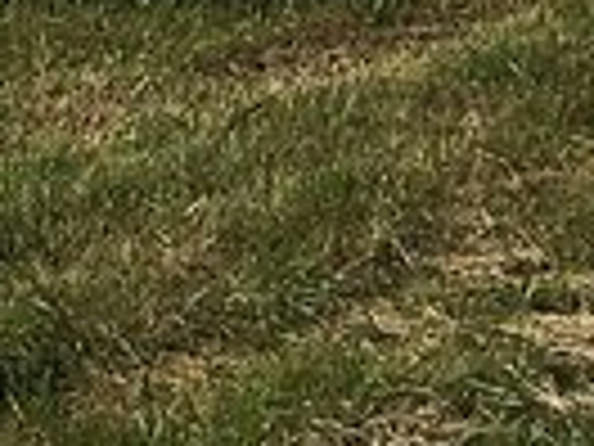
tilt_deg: -3.8
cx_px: -652
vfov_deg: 6.9
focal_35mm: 198
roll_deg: +0.2
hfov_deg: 9.3
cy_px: -750
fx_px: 3398
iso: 25
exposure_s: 1/3077
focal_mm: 4.15
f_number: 2.2
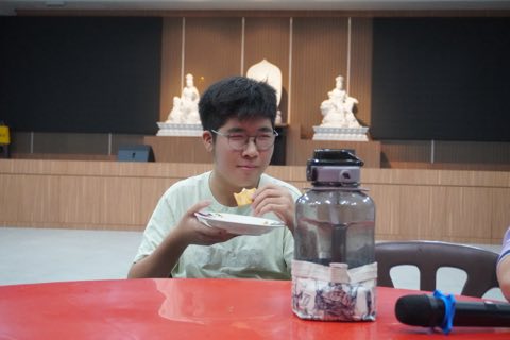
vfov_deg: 26.5
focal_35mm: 51
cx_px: 255
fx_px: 722
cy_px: 170
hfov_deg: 38.9
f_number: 5
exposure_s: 1/160
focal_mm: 34
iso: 6400
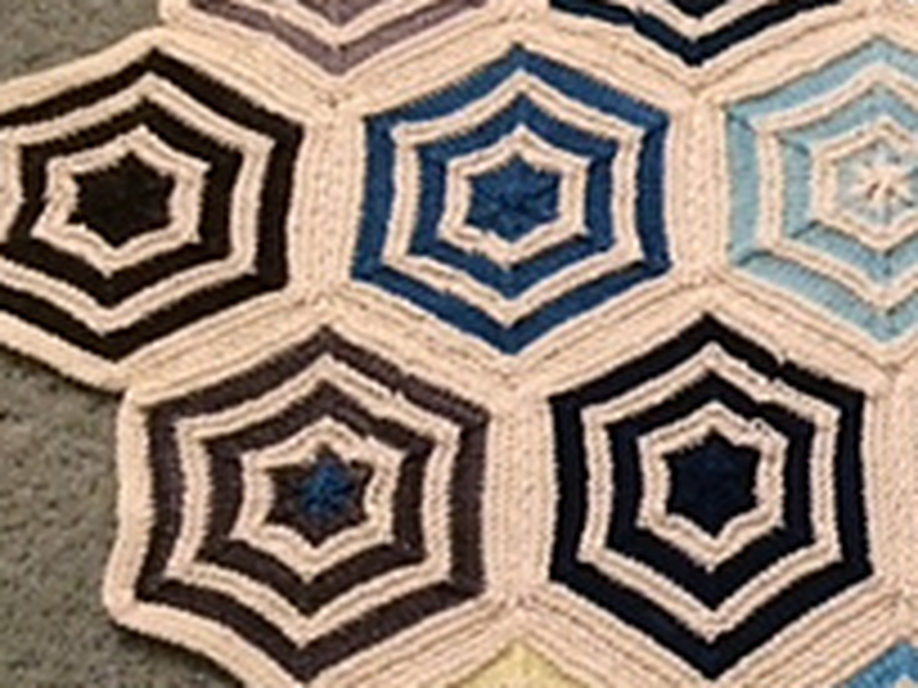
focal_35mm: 71
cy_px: 299
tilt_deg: -66.2
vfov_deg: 20.7
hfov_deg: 26.1
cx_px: 904
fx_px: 1883
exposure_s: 1/15
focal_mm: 4.15
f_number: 2.2
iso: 400
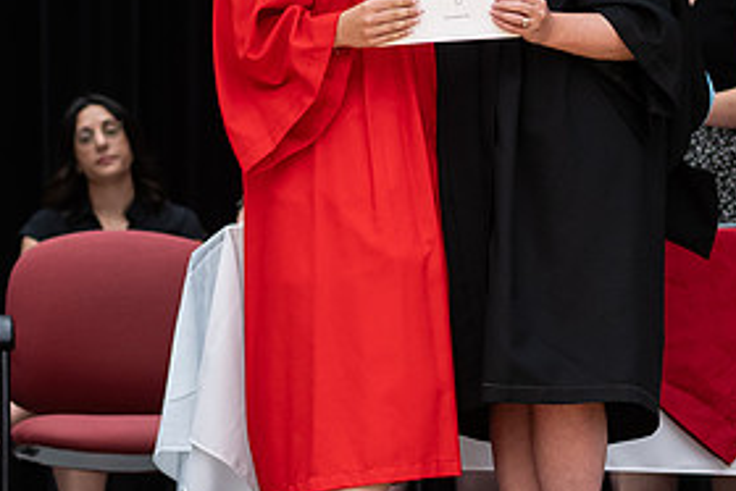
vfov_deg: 5.5
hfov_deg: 8.3
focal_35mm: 249
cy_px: 95
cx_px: 284
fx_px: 5093
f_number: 2.8
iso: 1000
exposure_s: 1/200
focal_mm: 85
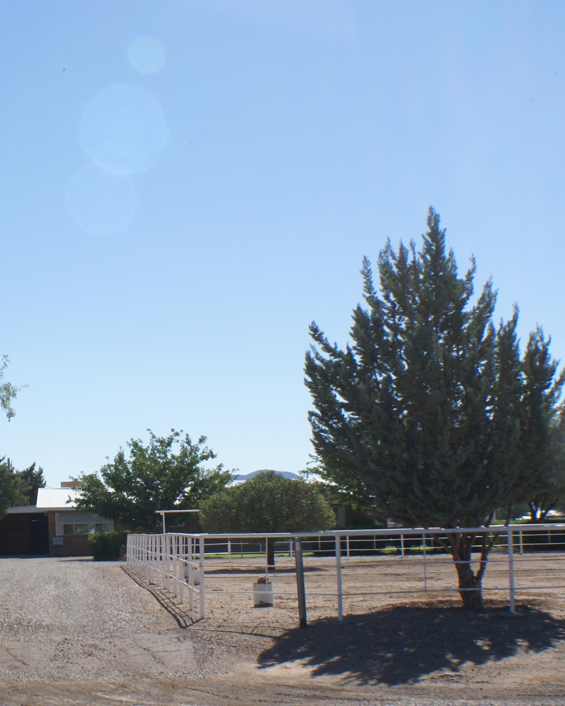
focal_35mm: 89
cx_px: 50
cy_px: 380
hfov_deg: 17.0
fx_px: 1857
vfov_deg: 21.5
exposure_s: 1/160
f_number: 13
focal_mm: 35
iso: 100
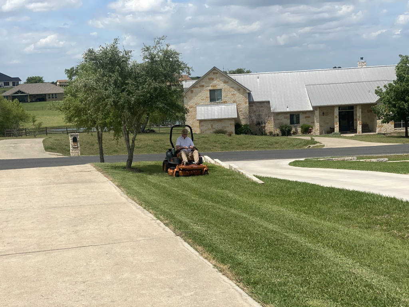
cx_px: 204
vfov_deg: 28.0
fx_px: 614
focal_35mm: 52
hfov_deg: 36.8
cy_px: 154
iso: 20
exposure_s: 1/3425
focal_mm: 6
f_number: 2
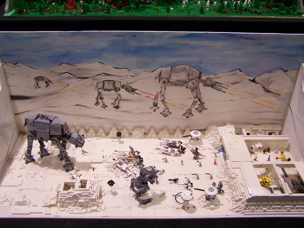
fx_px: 334
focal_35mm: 38
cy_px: 114
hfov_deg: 49.0
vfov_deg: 37.7
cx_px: 152
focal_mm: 6.3
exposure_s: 1/10
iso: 80
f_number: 2.8
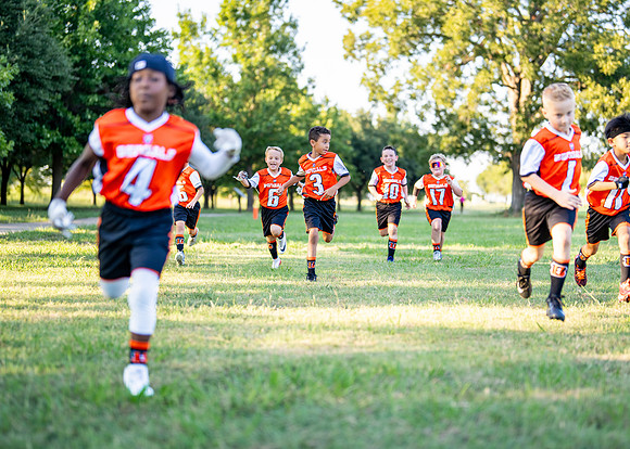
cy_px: 198
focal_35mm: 62
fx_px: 1107
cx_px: 337
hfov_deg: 31.8
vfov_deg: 23.0
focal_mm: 50
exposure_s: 1/1250
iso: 160
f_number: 1.2
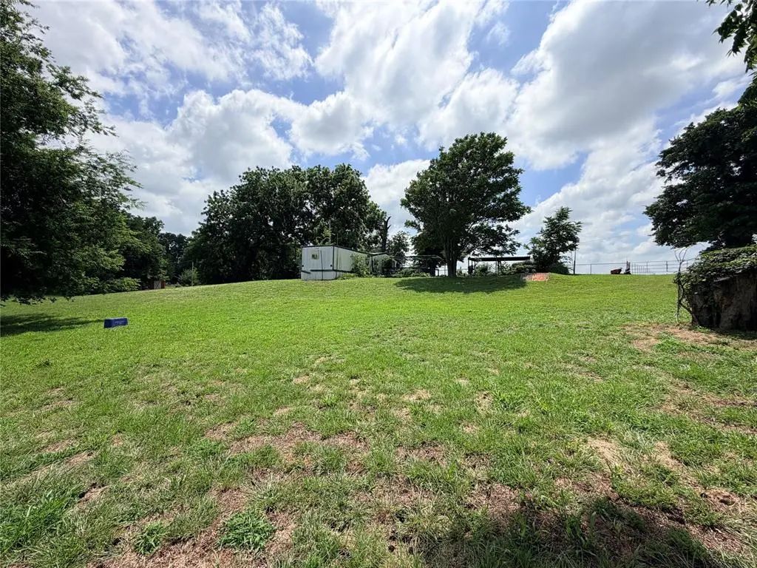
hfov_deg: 102.1
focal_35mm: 14
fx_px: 306
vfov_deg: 85.7
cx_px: 378
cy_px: 284
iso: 20
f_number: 2.2
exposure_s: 1/1399
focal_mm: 2.22
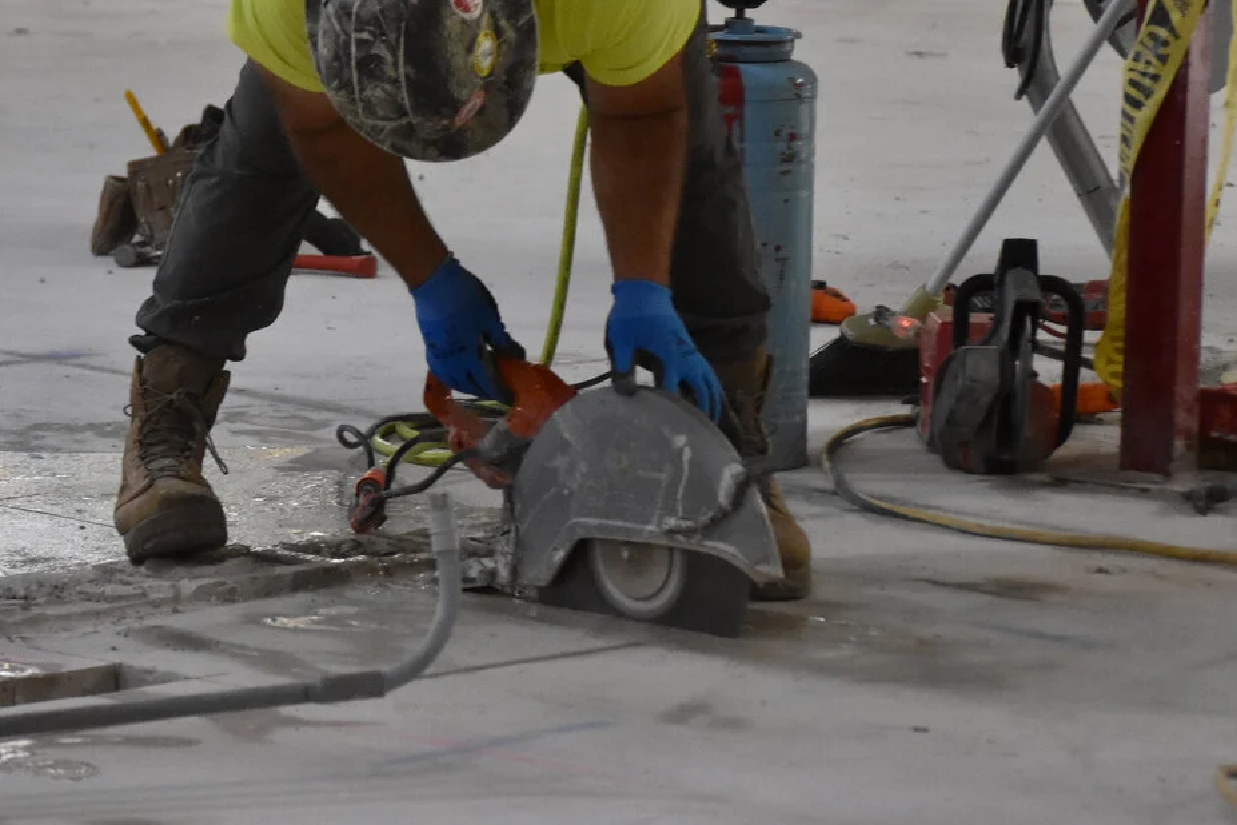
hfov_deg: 9.9
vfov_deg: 6.6
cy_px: 206
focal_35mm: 207
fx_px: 7112
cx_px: 485
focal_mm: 80
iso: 2800
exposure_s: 1/60
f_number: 4.2
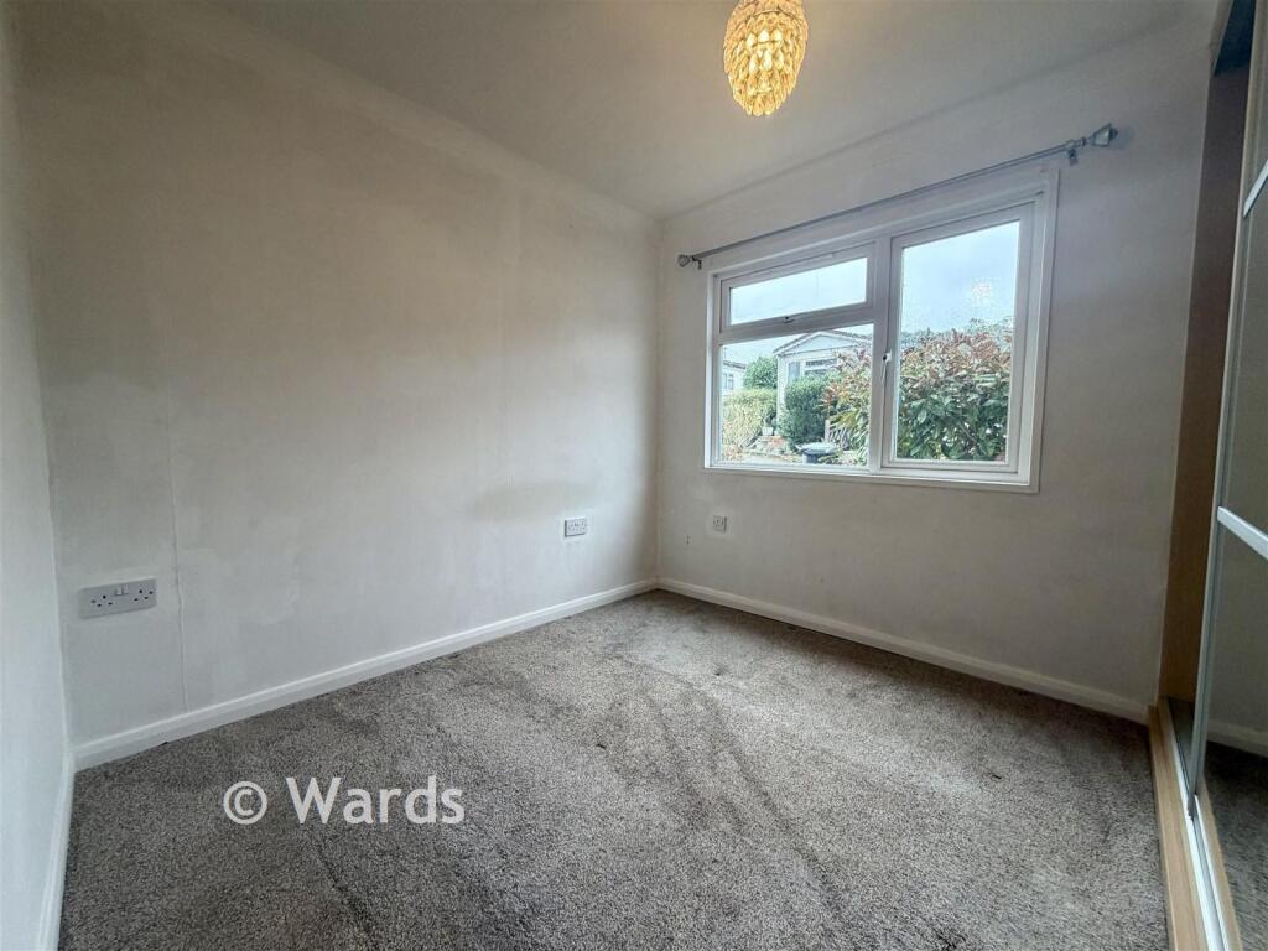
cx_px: 634
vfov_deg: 85.7
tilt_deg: -4.7
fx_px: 513
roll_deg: -0.1
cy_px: 476
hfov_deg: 102.1
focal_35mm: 14
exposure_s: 1/100
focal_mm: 2.22
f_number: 2.2
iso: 250
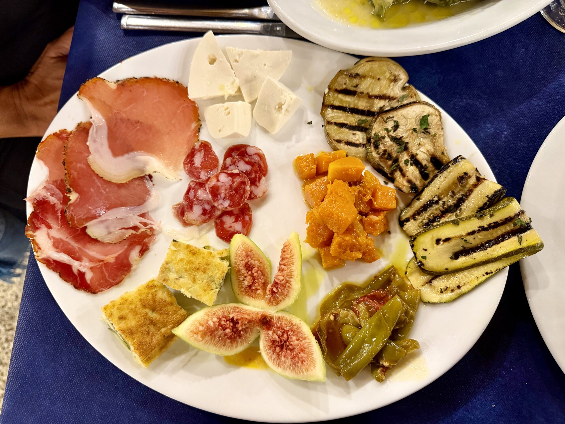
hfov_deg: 71.6
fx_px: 392
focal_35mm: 24
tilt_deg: -77.2
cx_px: 282
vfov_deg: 56.8
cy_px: 212
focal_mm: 6.76
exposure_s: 1/50
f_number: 1.78
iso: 500
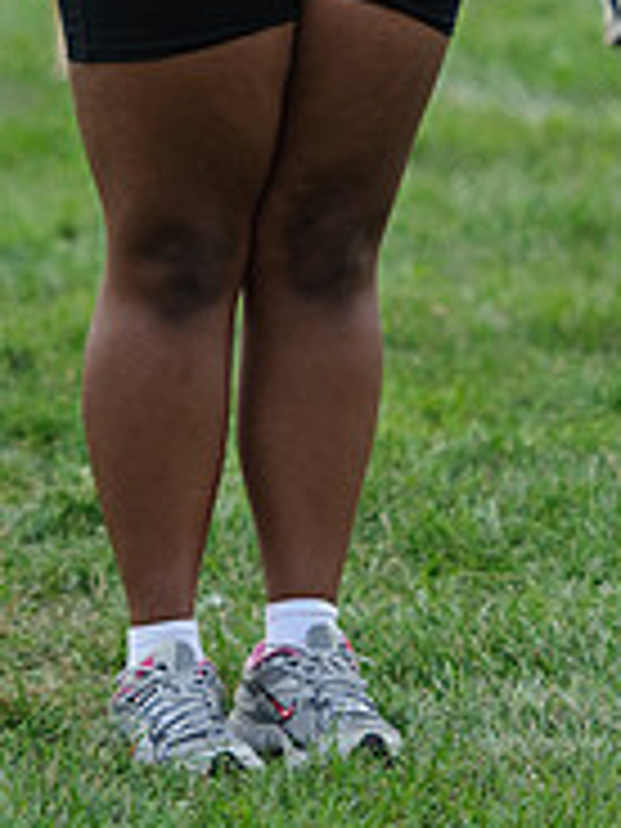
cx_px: 259
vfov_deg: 4.2
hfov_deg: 3.1
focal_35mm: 475
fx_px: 11366
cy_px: -166
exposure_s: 1/500
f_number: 2.8
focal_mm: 135
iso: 200
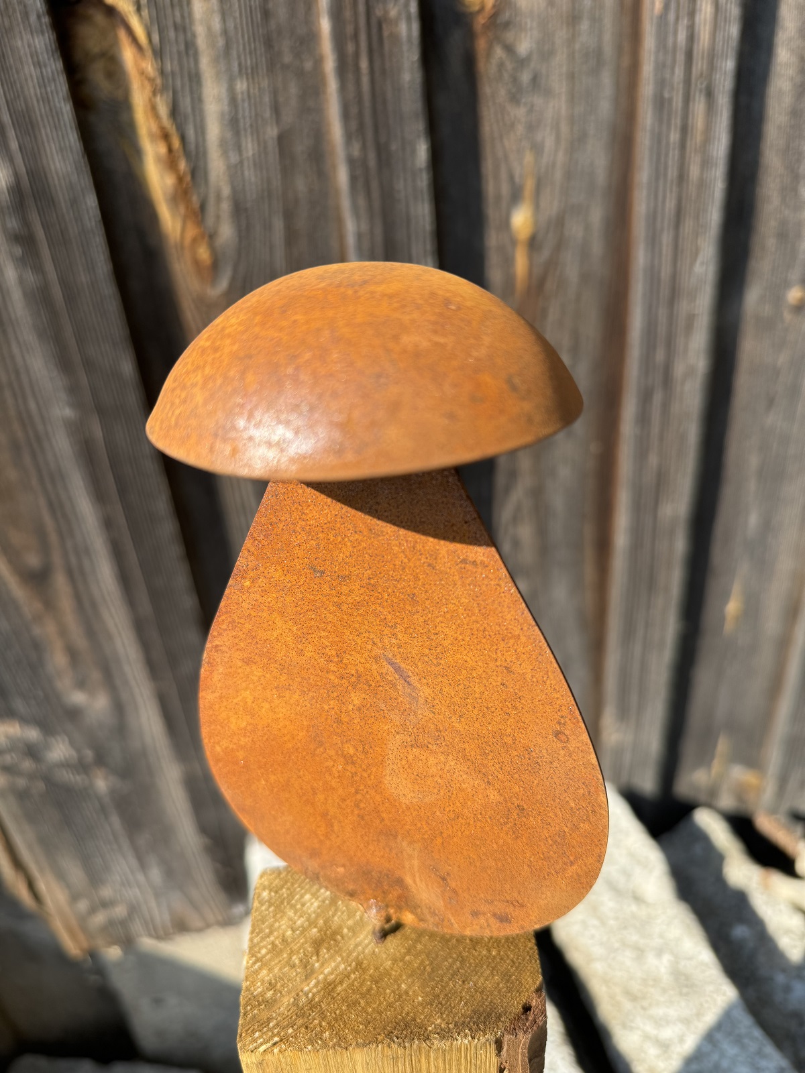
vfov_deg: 71.6
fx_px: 744
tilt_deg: -29.4
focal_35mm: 24
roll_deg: +6.4
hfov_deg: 56.8
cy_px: 536
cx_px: 402
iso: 80
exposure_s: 1/1923
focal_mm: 6.76
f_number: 1.78
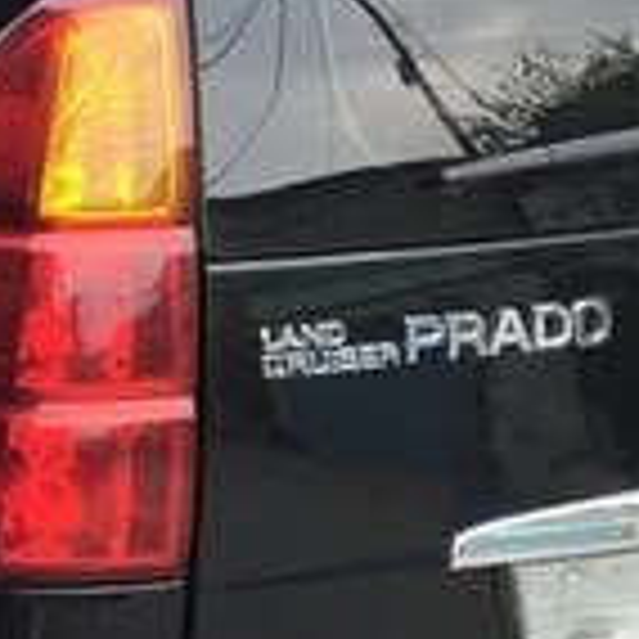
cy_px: 412
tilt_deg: -12.9
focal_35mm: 119
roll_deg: +0.5
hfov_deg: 12.6
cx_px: -702
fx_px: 2485
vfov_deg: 14.6
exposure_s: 1/33
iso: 32
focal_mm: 4.15
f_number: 2.2
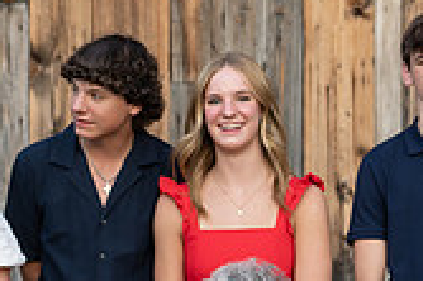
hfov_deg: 10.9
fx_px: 2219
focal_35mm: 189
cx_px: 126
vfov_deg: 7.2
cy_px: 383
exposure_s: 1/800
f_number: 2.2
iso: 200
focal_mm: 50
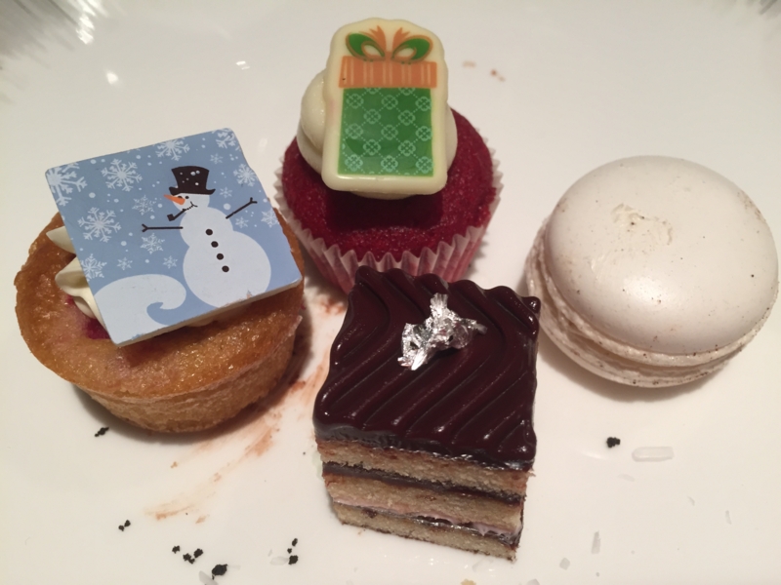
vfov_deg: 48.2
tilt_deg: -56.0
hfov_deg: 61.7
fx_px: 654
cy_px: 292
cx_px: 390
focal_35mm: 29
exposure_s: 1/30
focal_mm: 4.15
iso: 80
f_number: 2.2
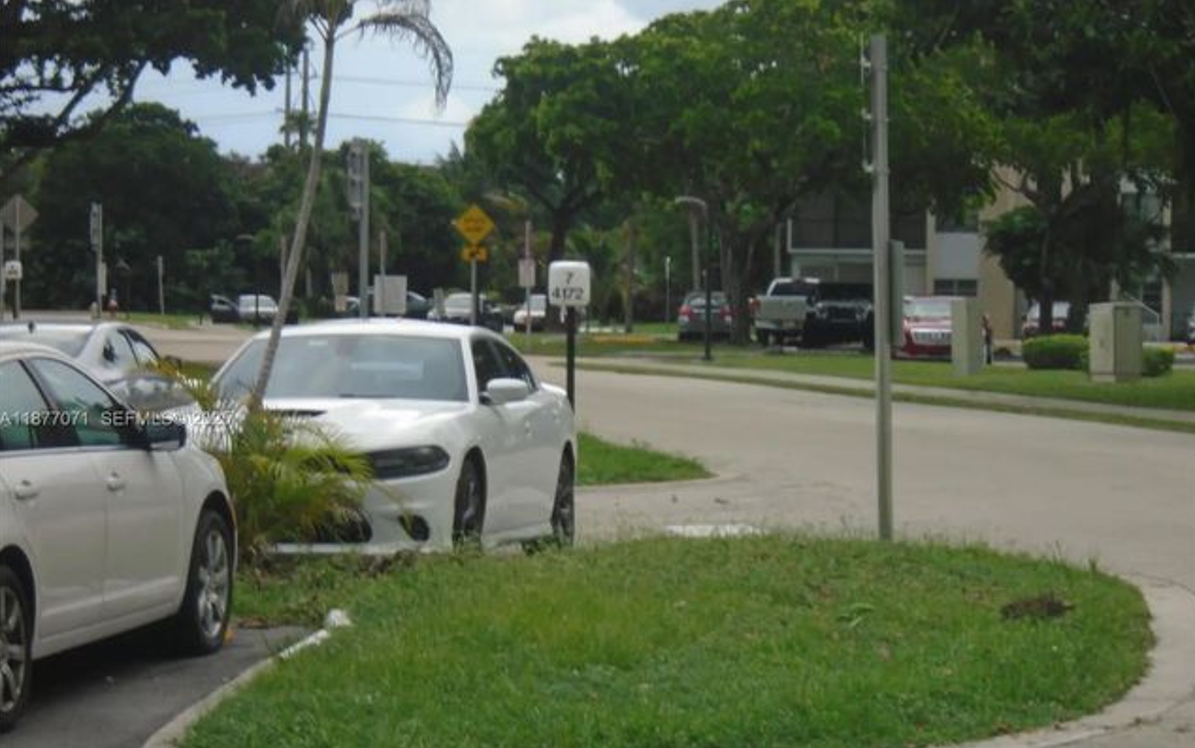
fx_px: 4529
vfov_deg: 9.4
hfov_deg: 15.0
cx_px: 599
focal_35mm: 139
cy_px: 420
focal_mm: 23
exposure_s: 1/125
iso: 100
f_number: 6.4
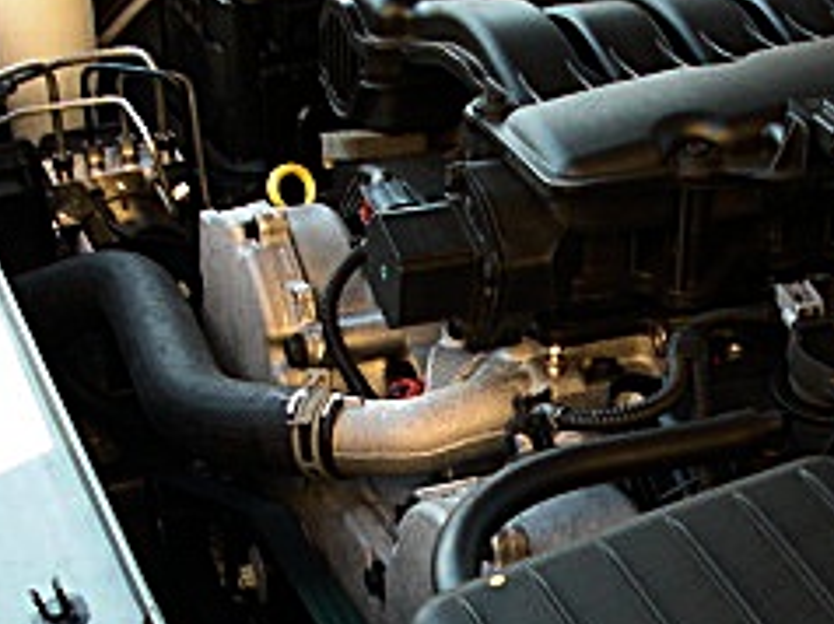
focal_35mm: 97
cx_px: 662
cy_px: 533
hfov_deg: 20.0
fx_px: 2335
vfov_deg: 15.1
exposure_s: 1/100
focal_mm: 6.3
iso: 200
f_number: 2.8
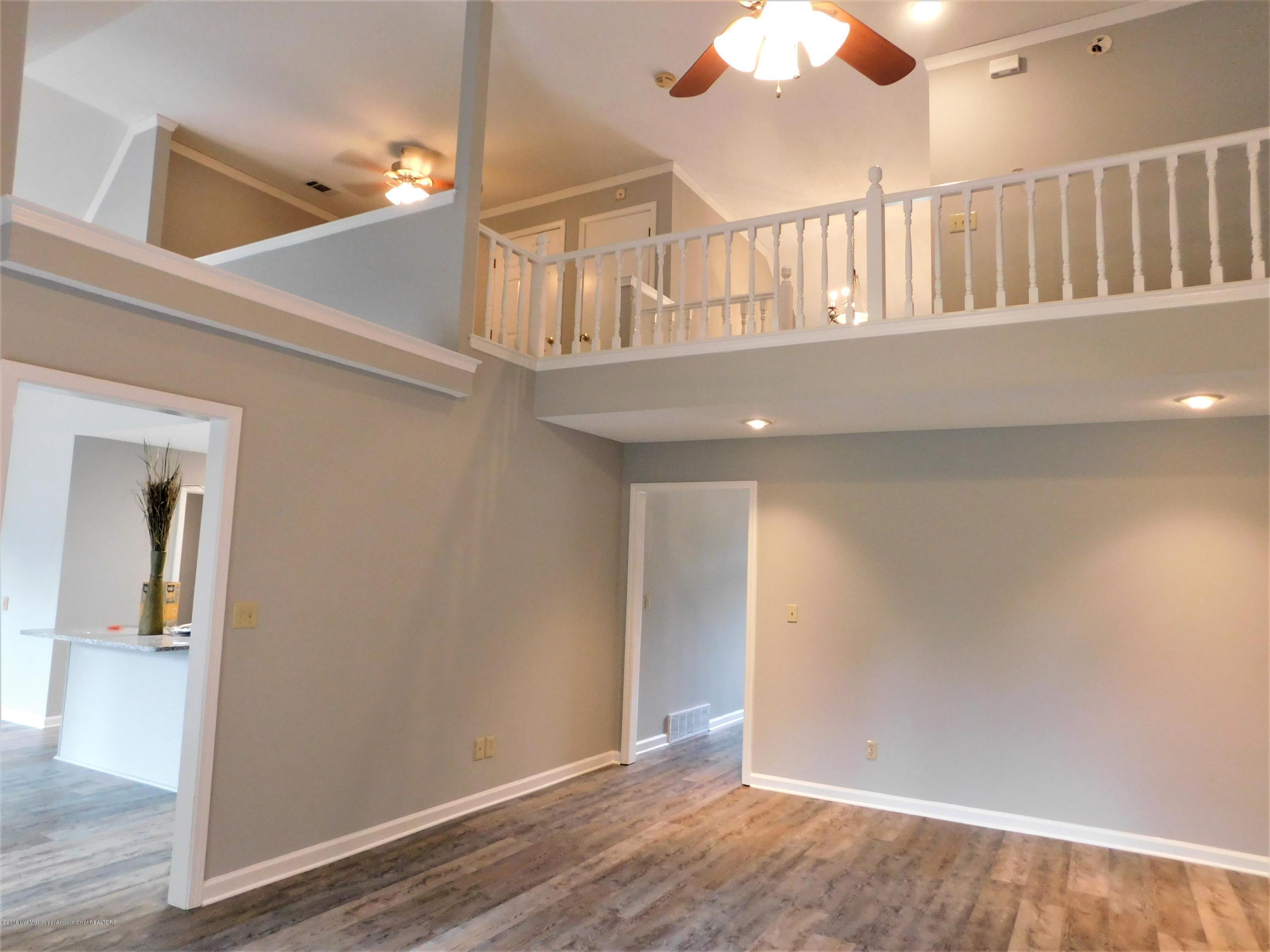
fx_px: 844
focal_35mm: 23
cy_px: 476
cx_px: 635
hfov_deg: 73.9
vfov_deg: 58.9
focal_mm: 4
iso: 400
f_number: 3
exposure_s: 1/30
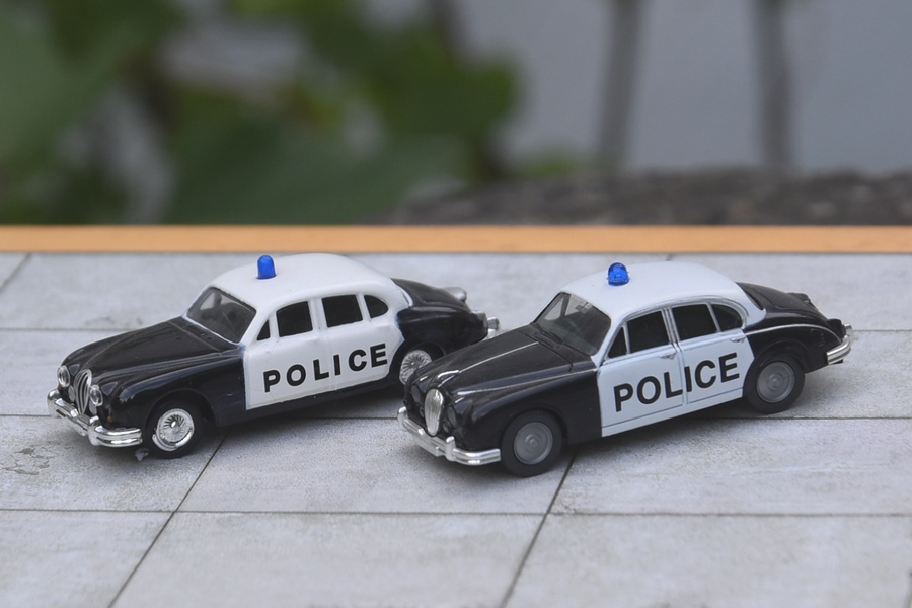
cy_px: 304
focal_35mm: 105
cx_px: 456
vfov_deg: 13.0
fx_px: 2660
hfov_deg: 19.5
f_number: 8
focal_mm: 70
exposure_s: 1/250
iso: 320
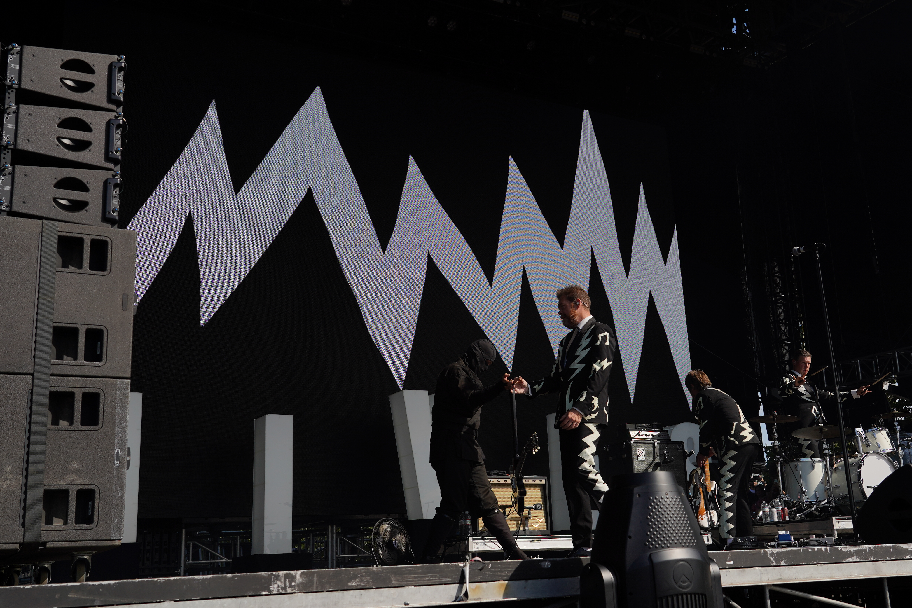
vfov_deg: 33.4
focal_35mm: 40
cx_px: 497
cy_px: 285
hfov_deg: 48.4
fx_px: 1013
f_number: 8
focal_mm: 33
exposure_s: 1/640
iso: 100
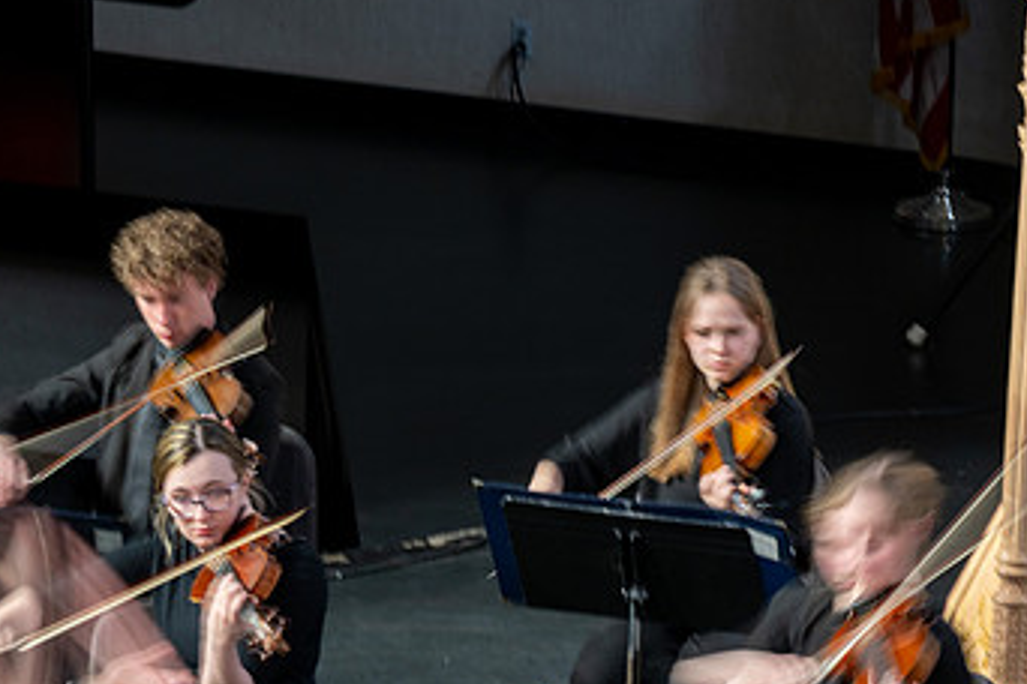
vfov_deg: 5.6
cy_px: 416
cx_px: 345
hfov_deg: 8.4
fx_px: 7017
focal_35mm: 246
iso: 100
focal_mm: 145
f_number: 13
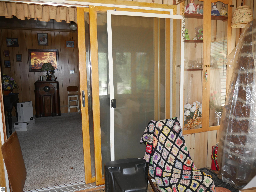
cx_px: 128
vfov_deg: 49.8
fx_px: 207
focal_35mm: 28
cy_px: 96
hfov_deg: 63.4
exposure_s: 1/160
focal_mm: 14
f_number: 3.5
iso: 800
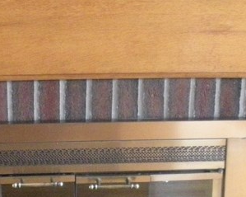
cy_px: 193
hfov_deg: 16.4
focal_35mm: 117
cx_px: 76
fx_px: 852
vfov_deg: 13.0
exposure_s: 1/8.2
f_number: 3.5
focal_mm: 6.3
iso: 722
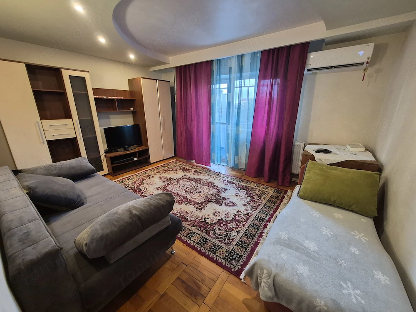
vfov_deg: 89.9
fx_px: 156
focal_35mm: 13
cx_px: 208
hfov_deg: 106.2
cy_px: 156
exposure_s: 1/50
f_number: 2.2
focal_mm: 1.74
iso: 500
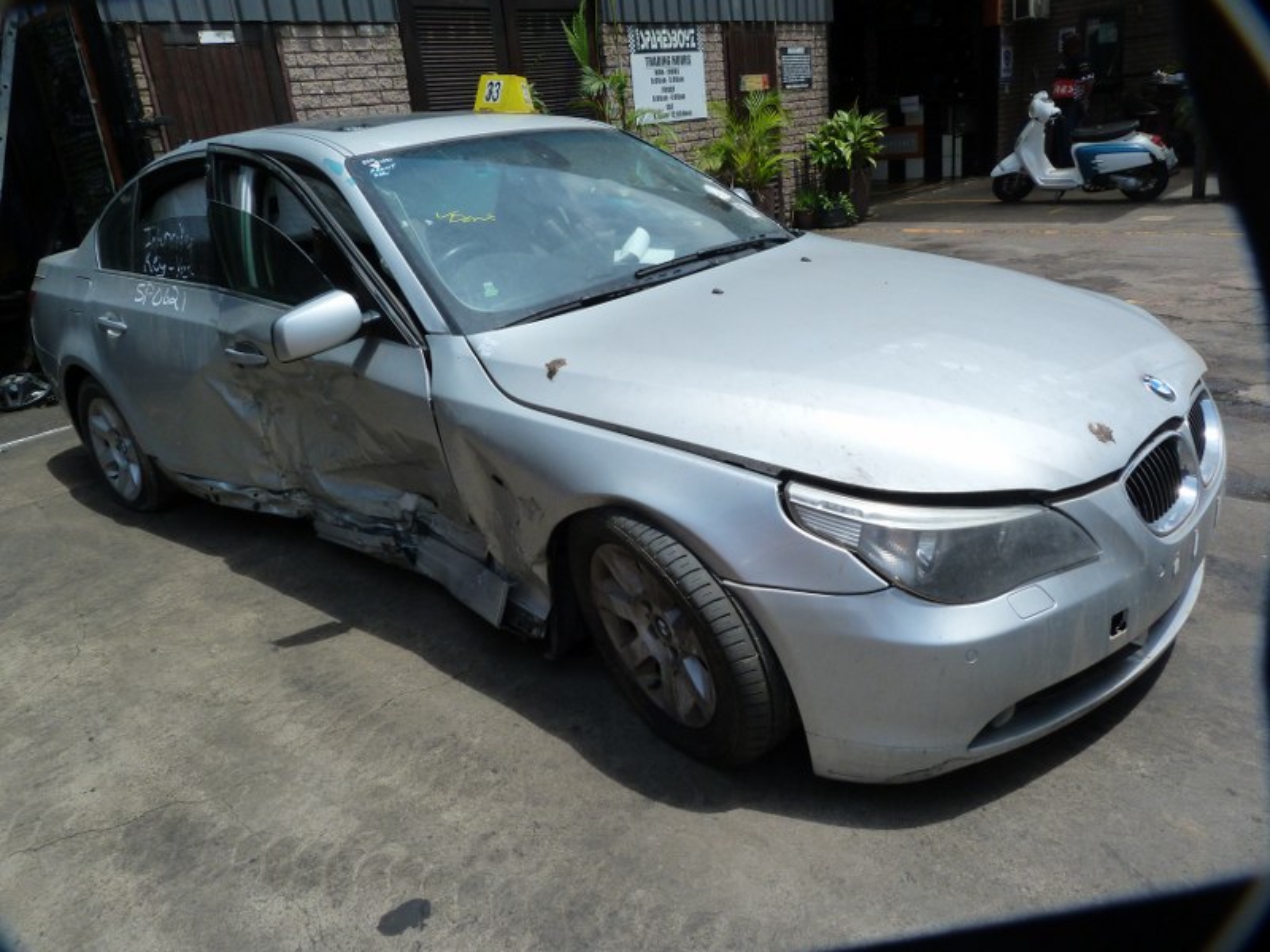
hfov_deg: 69.4
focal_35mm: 25
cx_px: 635
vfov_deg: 54.9
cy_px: 476
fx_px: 917
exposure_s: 1/320
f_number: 5.6
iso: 125
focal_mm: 4.5
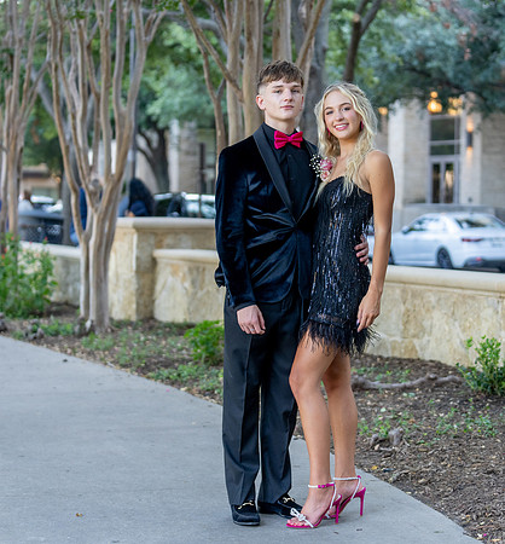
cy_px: 270
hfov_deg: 18.0
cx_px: 288
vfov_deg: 19.3
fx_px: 1598
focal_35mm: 93
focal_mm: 70
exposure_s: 1/320
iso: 800
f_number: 2.8
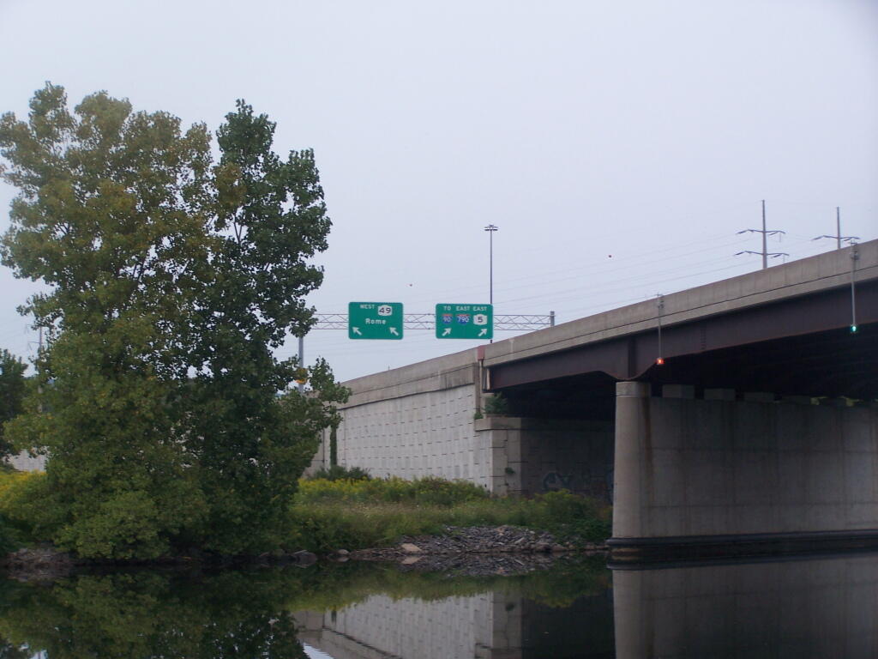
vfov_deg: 15.7
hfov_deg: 20.9
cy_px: 330
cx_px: 439
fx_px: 2384
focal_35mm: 94
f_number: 3.2
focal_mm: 15.6
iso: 100
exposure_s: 1/50
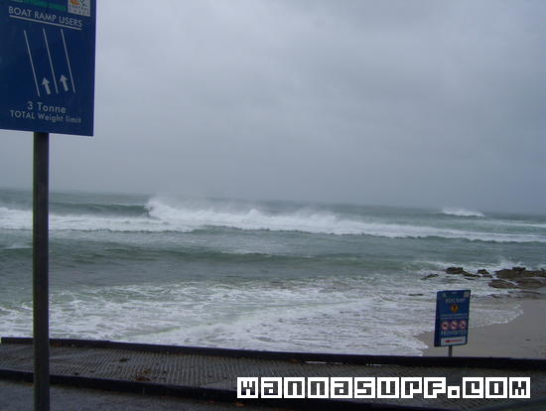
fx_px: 711
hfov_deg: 42.0
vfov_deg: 32.3
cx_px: 273
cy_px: 206
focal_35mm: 45
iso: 80
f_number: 5.6
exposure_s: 1/400
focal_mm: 7.6
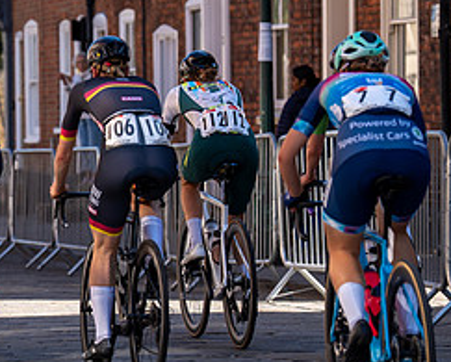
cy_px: 183
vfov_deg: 5.4
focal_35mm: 286
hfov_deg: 6.7
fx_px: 3822
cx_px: 67
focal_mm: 121
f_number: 3.5
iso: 100
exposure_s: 1/1000
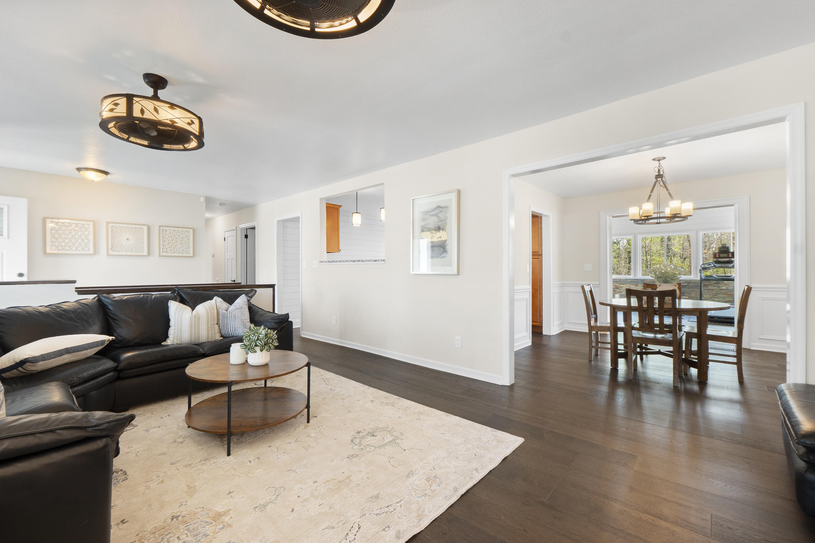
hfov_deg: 100.4
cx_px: 408
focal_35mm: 15
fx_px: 340
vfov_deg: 77.3
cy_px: 272
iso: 400
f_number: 9
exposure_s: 1/3
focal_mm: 10
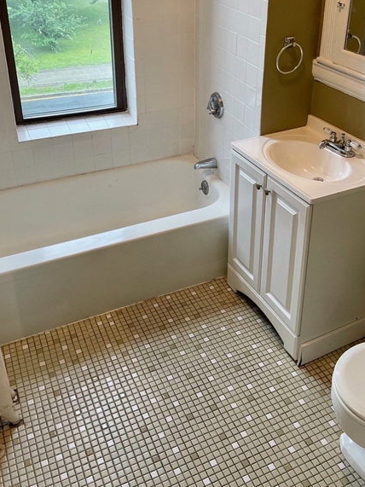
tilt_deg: -26.0
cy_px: 167
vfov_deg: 51.8
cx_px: 213
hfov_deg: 40.6
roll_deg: -1.1
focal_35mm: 35
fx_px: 492
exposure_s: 1/120
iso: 100
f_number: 1.6
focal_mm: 4.2
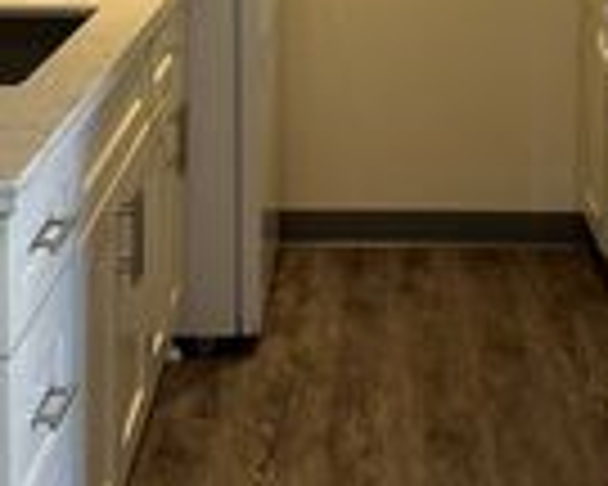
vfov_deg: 15.7
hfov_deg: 20.4
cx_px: 360
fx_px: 1691
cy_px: -106
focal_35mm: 94
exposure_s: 1/120
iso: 100
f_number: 1.6
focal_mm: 5.1
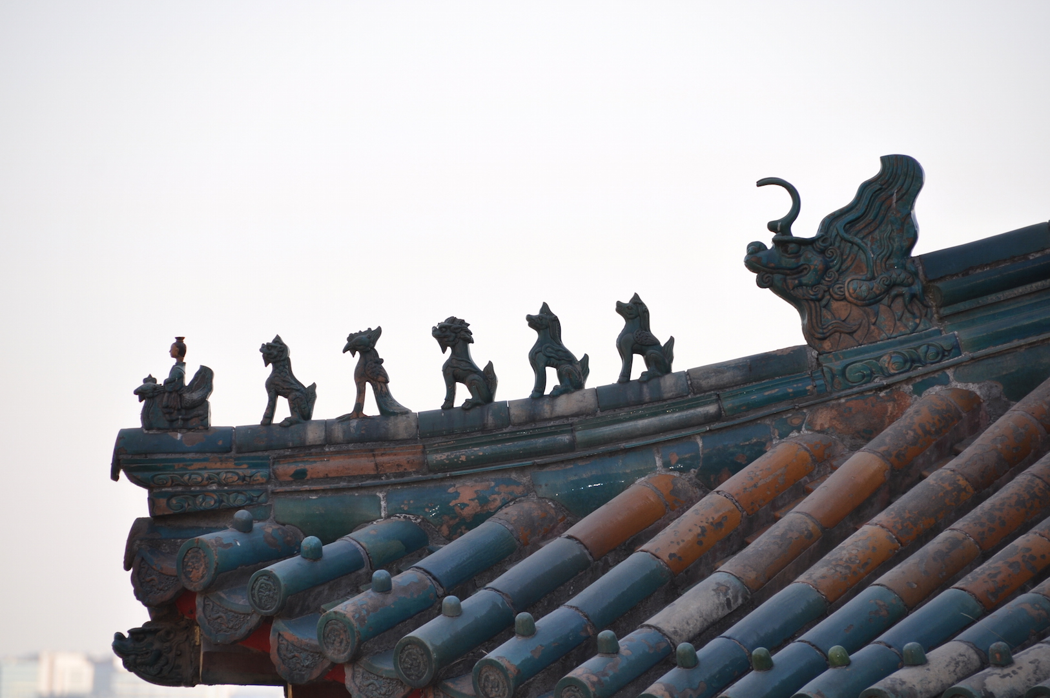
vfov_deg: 4.6
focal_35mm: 300
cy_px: 349
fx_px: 8739
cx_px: 525
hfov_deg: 6.9
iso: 200
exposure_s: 1/200
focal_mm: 200
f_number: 6.3
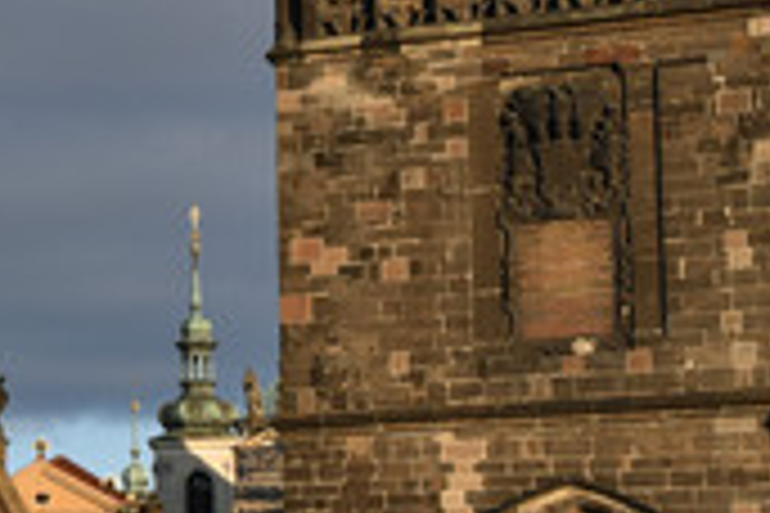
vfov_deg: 10.4
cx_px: -410
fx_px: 2802
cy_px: 479
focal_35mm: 131
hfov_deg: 14.5
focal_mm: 35
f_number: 8
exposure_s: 1/250
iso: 100
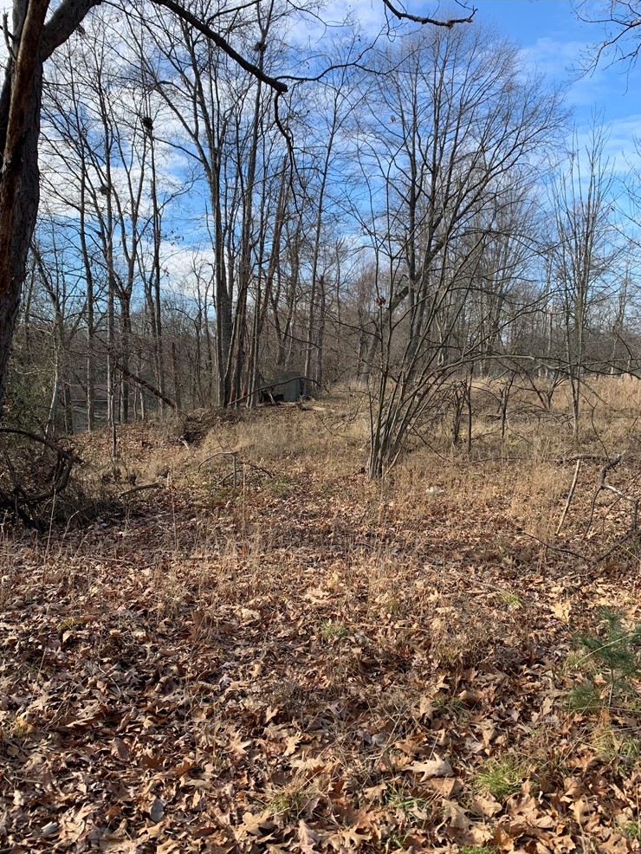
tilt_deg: -4.9
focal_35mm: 27
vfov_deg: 65.3
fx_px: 666
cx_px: 327
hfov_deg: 51.4
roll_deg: -2.1
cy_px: 442
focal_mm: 4.25
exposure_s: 1/664
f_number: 1.8
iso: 25
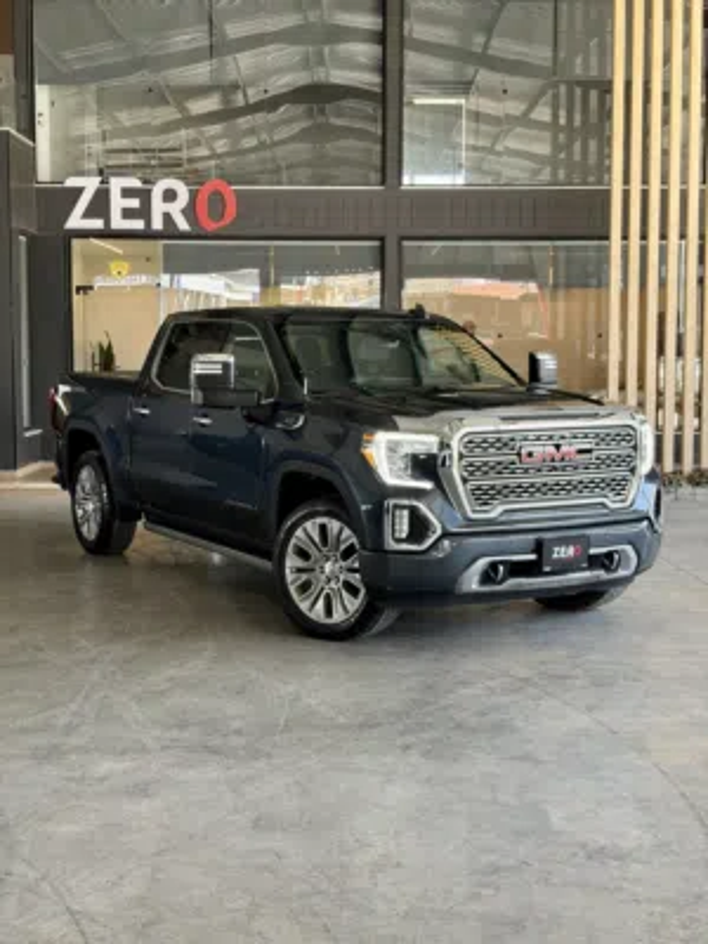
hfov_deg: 28.0
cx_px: 354
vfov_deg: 36.8
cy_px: 472
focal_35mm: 52
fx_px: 1418
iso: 80
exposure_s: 1/224
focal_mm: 5.96
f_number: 1.6
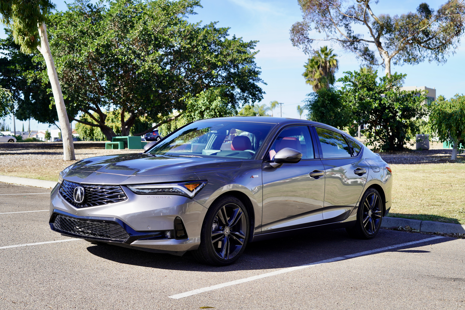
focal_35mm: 50
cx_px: 232
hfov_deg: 39.6
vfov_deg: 27.0
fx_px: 646
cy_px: 155
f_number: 5
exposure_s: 1/250
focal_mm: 50
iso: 100
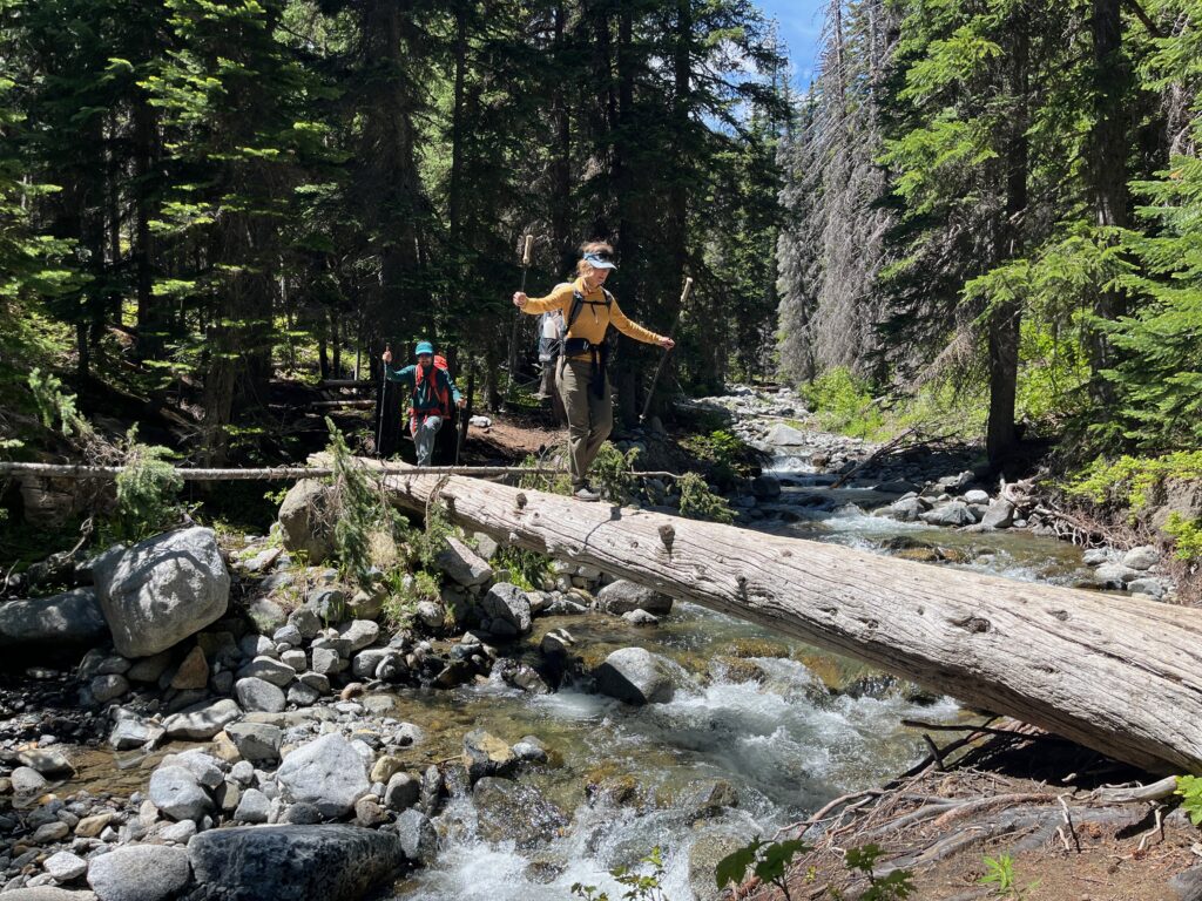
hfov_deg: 67.3
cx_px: 601
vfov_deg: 53.1
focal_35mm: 26
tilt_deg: -1.0
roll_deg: -0.7
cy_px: 450
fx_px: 903
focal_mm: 5.1
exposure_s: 1/1212
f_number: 1.6
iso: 50
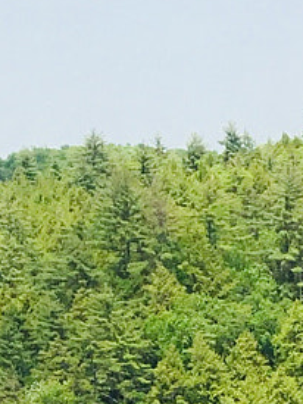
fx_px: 1974
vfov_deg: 9.8
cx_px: 302
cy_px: 1071
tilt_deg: -23.0
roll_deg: +2.2
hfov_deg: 8.7
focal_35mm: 169
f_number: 2.2
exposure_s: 1/1412
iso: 32
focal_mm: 4.15
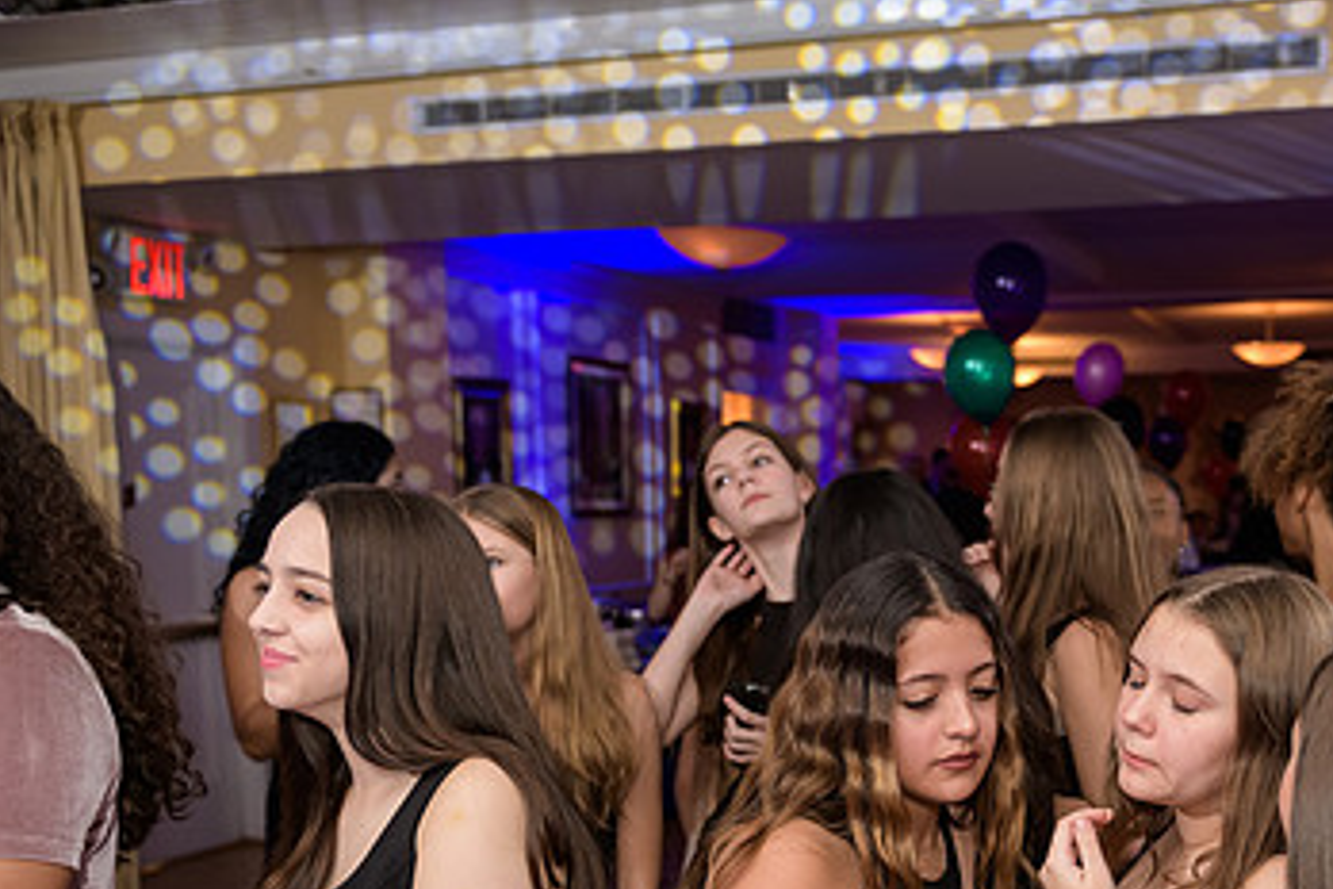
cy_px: 734
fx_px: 1666
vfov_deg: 29.1
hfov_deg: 42.9
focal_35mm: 45
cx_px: 915
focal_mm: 27
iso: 800
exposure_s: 1/125
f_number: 3.2
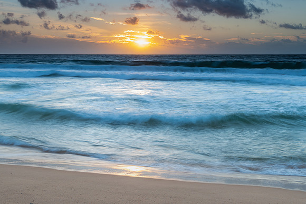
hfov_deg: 39.5
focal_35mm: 50
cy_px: 102
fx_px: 427
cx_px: 153
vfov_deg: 26.9
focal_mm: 50
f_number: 10
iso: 31
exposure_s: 1/1.25
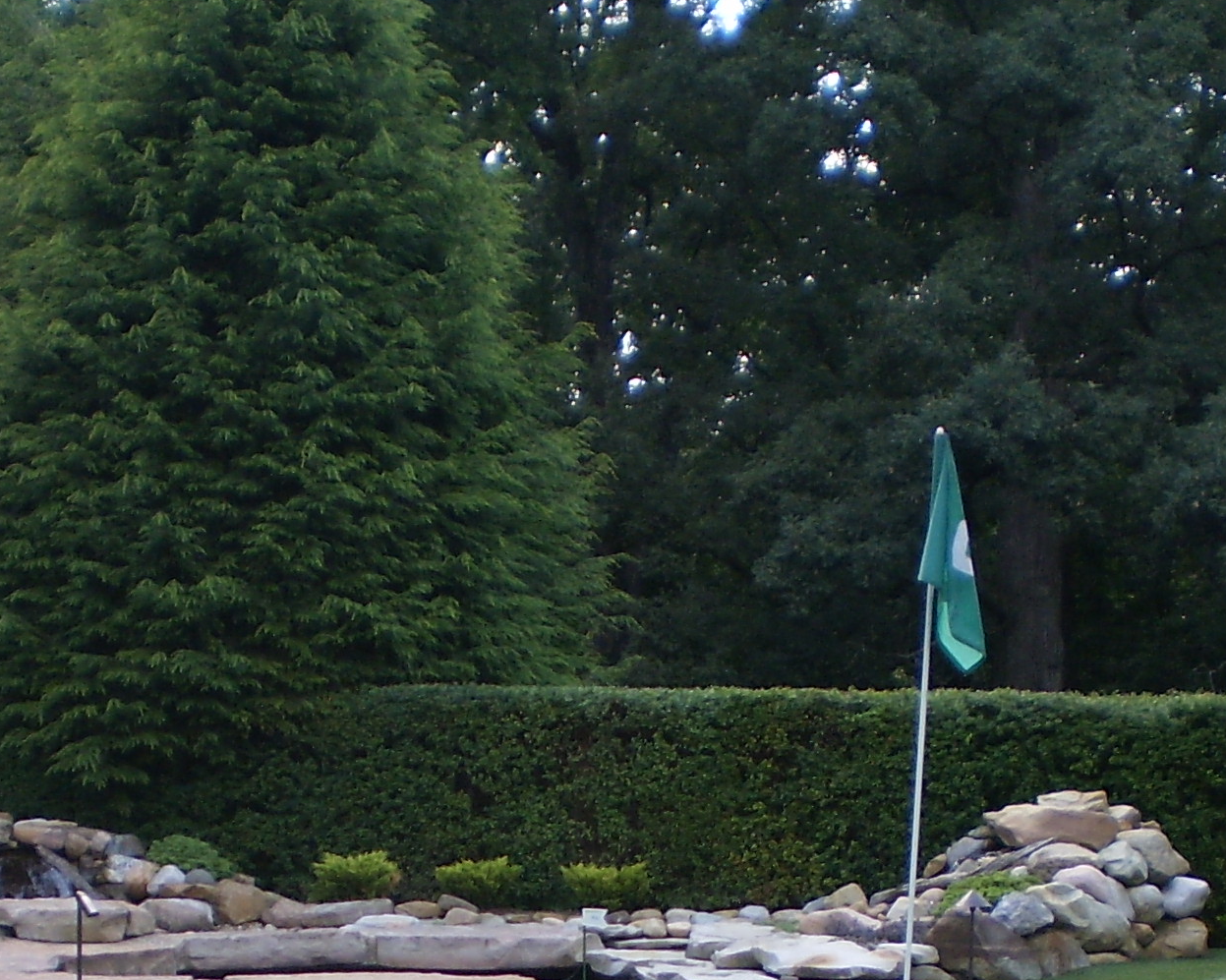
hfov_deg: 20.8
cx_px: 466
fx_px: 3337
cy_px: 1102
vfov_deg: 16.2
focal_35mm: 92
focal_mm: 6.3
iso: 64
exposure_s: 1/200
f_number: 3.1
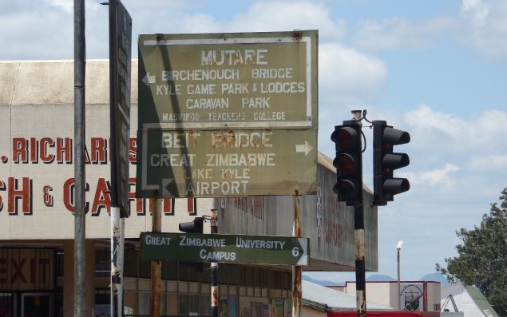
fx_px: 3275
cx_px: 253
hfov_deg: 8.9
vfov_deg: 5.5
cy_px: 180
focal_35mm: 237
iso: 80
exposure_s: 1/400
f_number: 5.6
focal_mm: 35.8
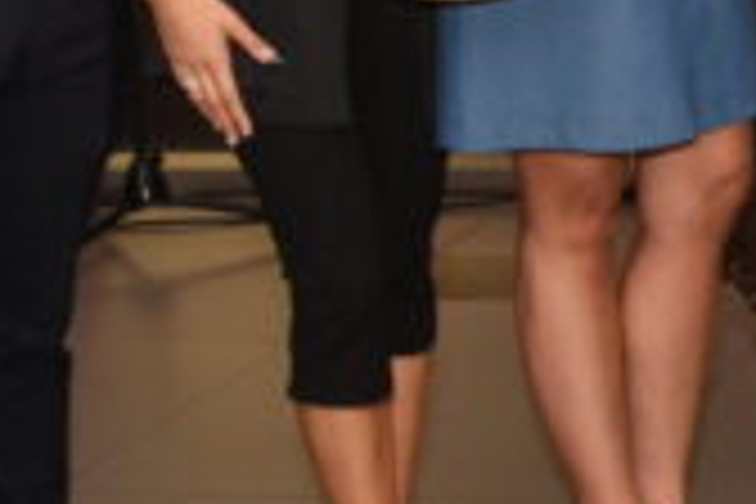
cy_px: -63
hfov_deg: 11.1
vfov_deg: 8.5
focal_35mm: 161
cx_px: 1710
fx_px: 3381
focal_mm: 20
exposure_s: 1/60
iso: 400
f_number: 5.6
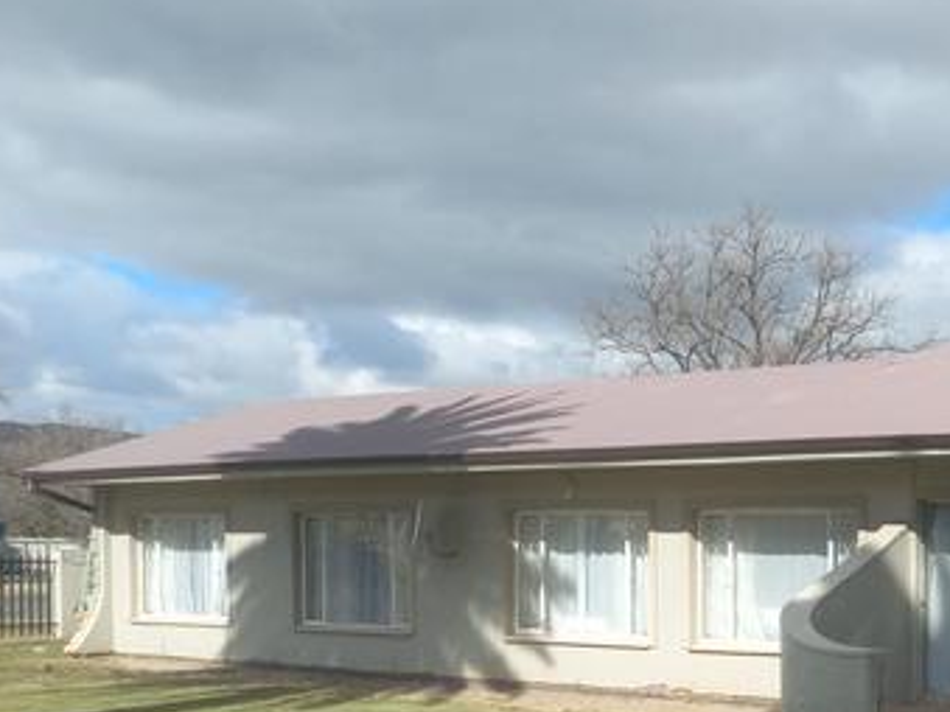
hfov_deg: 29.0
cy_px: 600
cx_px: 1096
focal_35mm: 59
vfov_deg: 24.3
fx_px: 1619
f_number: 1.8
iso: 25
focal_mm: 4.6
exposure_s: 1/621
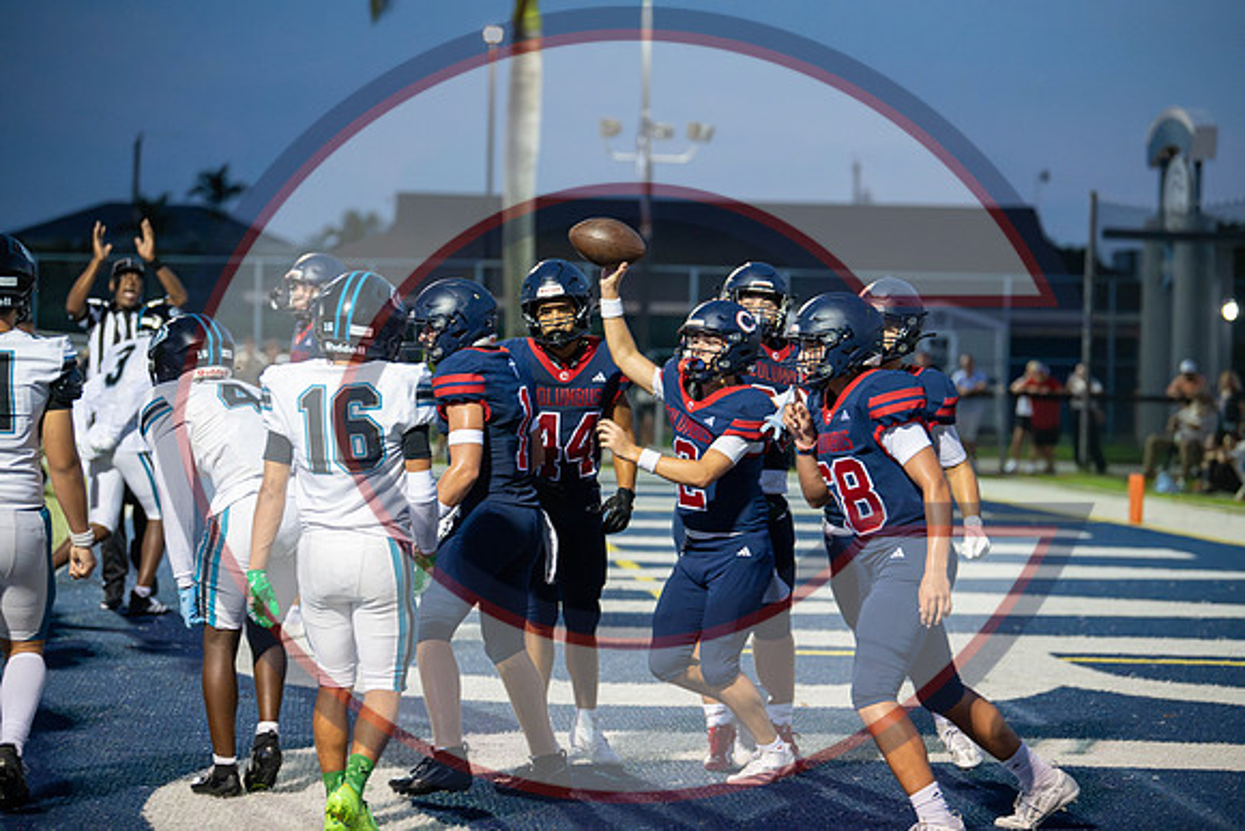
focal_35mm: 116
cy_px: 416
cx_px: 622
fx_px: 4012
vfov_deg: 11.8
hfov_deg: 17.6
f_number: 2.8
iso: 10000
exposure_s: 1/1000
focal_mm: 116
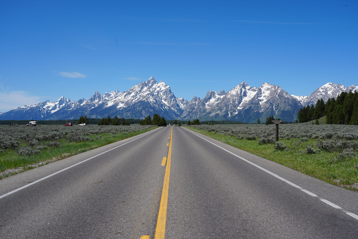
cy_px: 120
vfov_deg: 35.9
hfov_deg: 51.9
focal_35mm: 37
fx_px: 368
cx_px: 179
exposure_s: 1/250
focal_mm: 37
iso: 100
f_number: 10
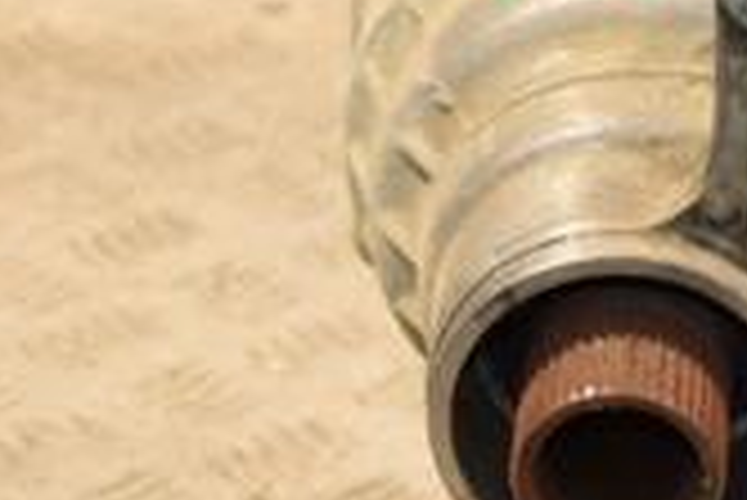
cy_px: 225
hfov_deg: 9.3
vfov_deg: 6.3
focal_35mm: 217
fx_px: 4507
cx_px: 1017
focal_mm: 40
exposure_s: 1/125
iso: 800
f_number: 4.8
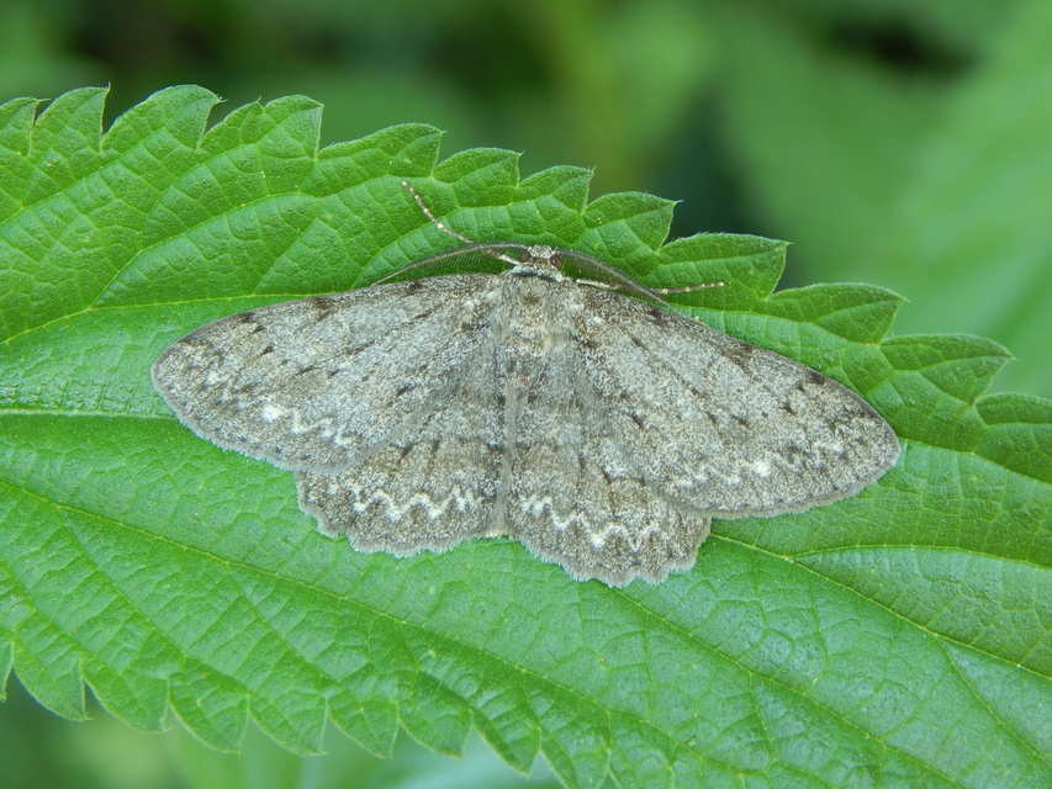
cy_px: 394
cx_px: 526
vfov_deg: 9.3
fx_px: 4863
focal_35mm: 160
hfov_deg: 12.3
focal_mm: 28.7
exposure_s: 1/40
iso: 125
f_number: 5.1
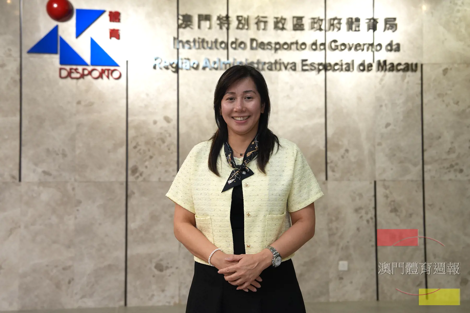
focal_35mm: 48
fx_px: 627
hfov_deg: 41.1
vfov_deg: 28.1
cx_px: 235
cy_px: 156
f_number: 4
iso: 640
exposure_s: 1/200
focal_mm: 48
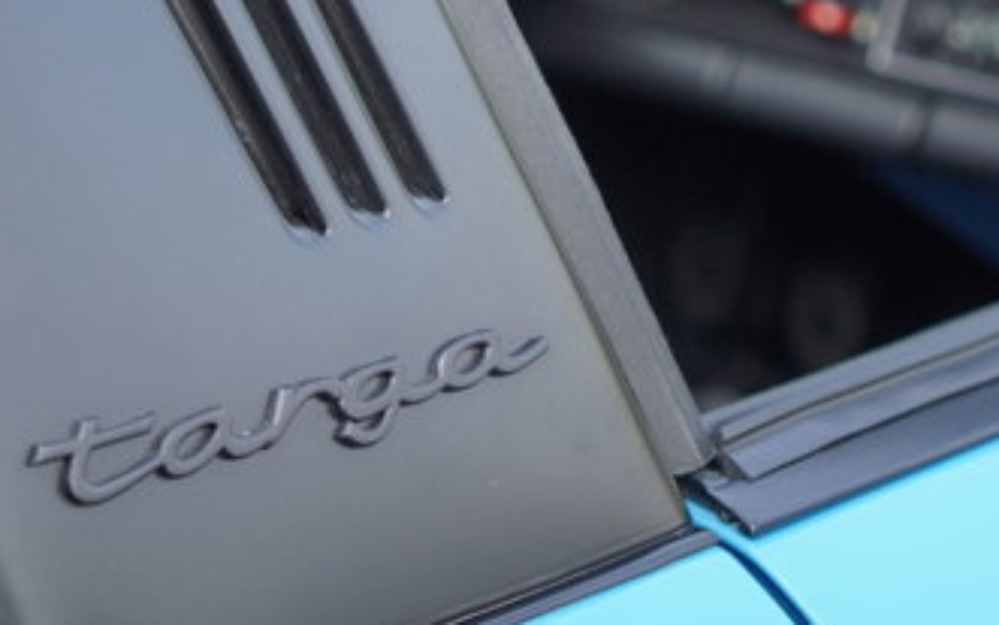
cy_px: 112
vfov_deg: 10.5
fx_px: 3382
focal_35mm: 124
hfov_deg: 16.8
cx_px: 403
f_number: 2.8
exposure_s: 1/1000
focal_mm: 35
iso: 320
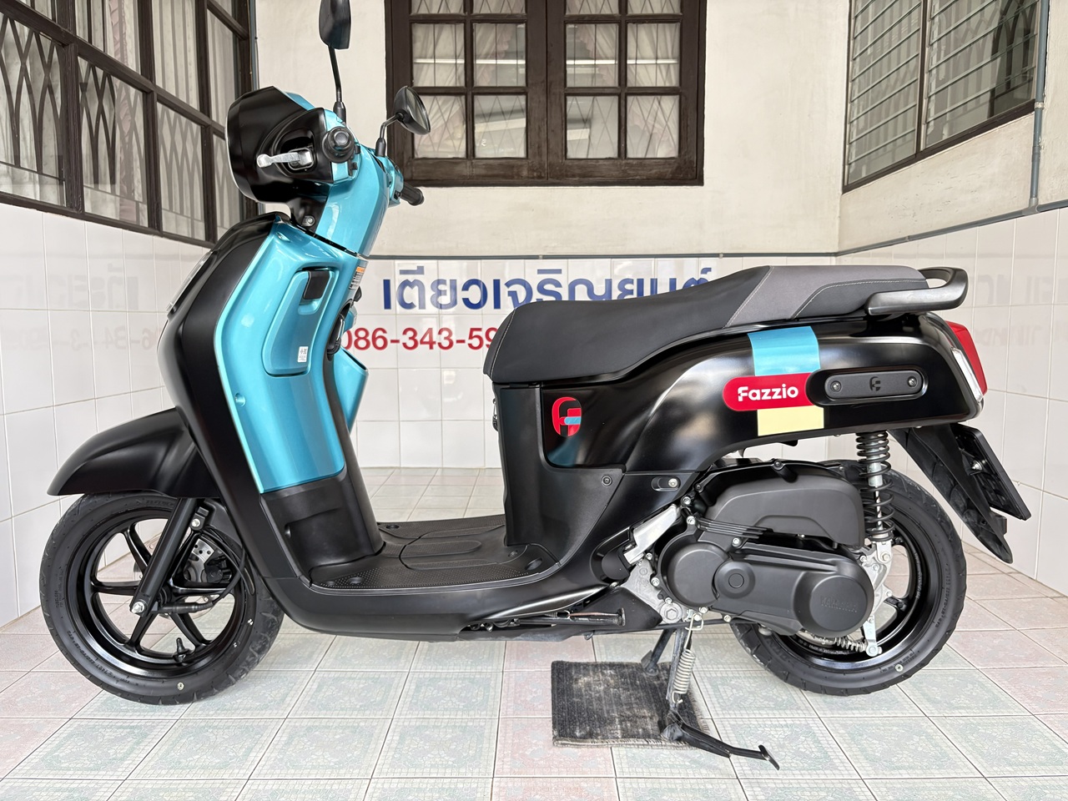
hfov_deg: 67.3
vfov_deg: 53.1
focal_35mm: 26
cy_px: 400
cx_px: 534
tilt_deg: -5.6
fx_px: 802
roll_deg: +1.0
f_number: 1.6
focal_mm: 5.96
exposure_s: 1/112
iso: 125
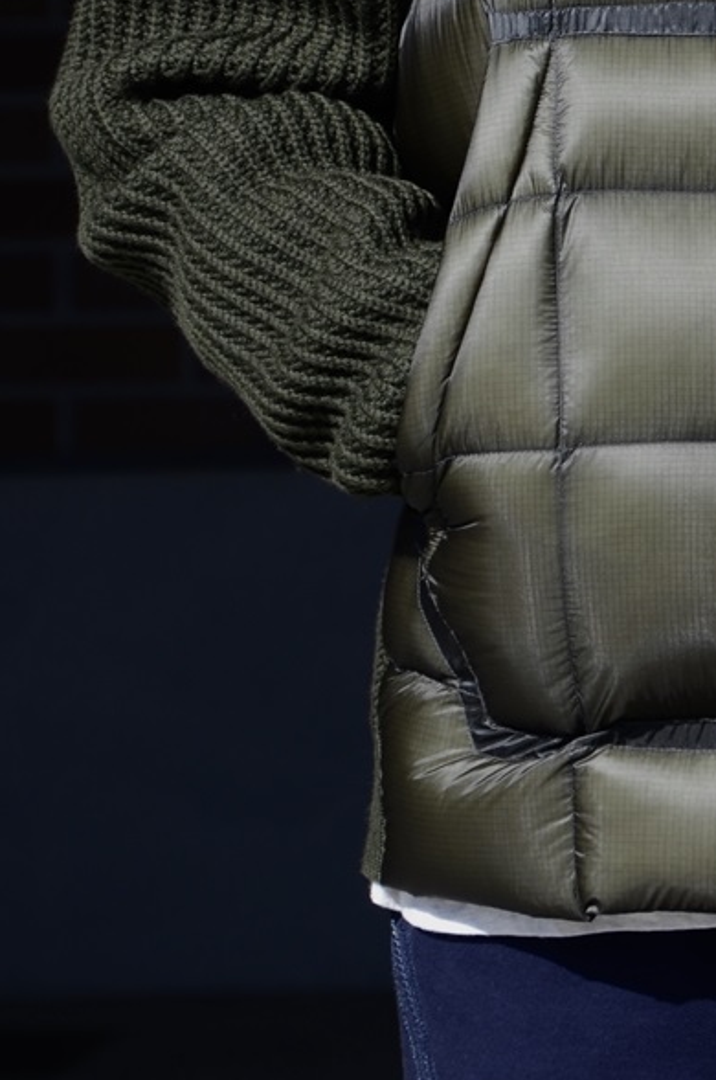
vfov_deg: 6.2
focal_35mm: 331
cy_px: 411
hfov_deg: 4.1
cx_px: 810
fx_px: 9909
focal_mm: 86
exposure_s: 1/400
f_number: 6.3
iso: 125
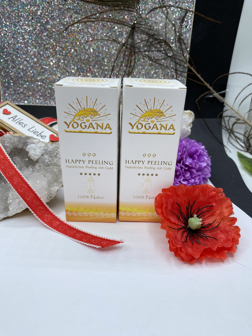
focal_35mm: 26
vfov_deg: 67.3
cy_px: 168
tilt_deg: -26.9
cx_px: 126
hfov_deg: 53.1
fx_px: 252
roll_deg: -1.2
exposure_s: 1/637
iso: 32
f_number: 1.8
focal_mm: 4.25
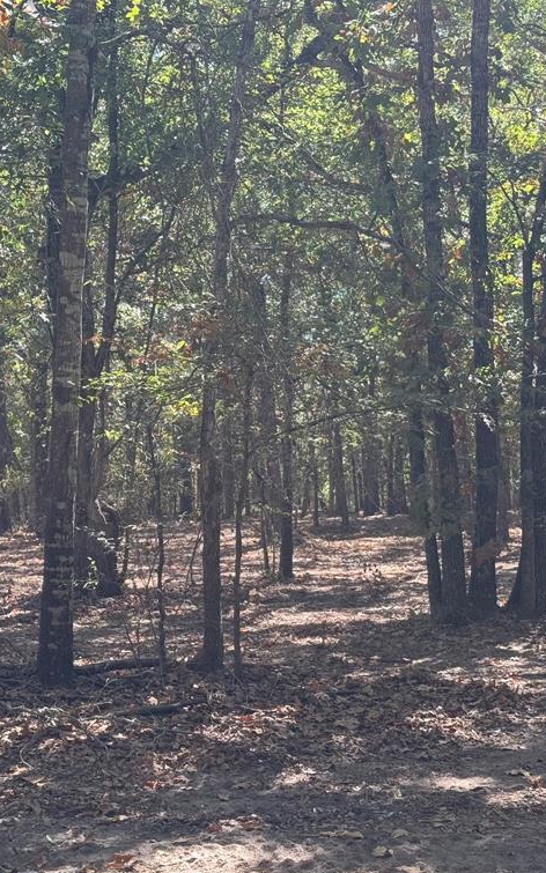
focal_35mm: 69
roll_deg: +2.5
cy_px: 443
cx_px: 216
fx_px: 1642
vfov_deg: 29.8
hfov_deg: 18.9
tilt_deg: +1.3
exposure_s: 1/488
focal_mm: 6.76
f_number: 1.78
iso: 64
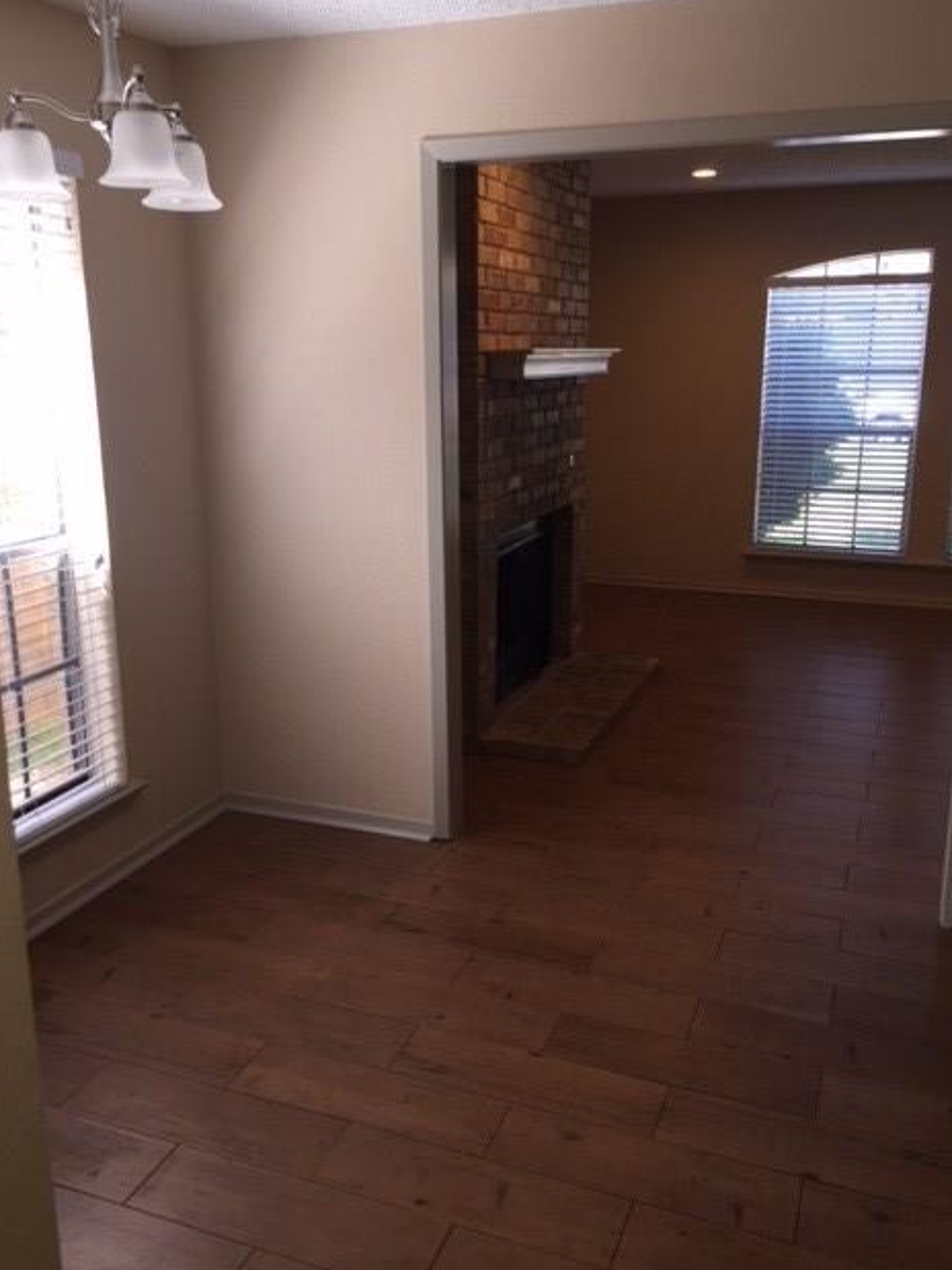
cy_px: 620
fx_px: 1100
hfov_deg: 46.8
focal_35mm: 30
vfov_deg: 60.0
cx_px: 478
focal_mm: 4.15
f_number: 2.2
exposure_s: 1/63
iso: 32
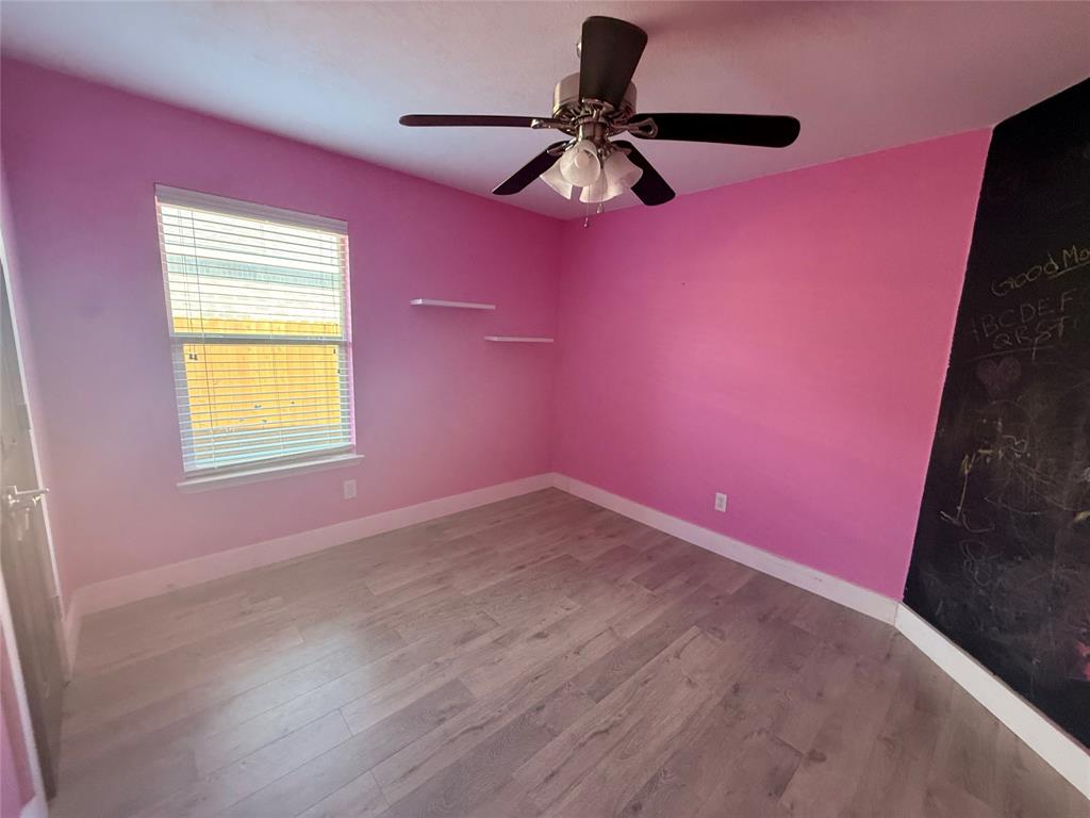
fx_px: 441
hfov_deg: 102.1
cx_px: 545
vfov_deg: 85.7
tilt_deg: -7.2
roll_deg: -1.8
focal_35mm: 14
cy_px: 409
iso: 320
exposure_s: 1/80
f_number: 2.2
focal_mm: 2.22
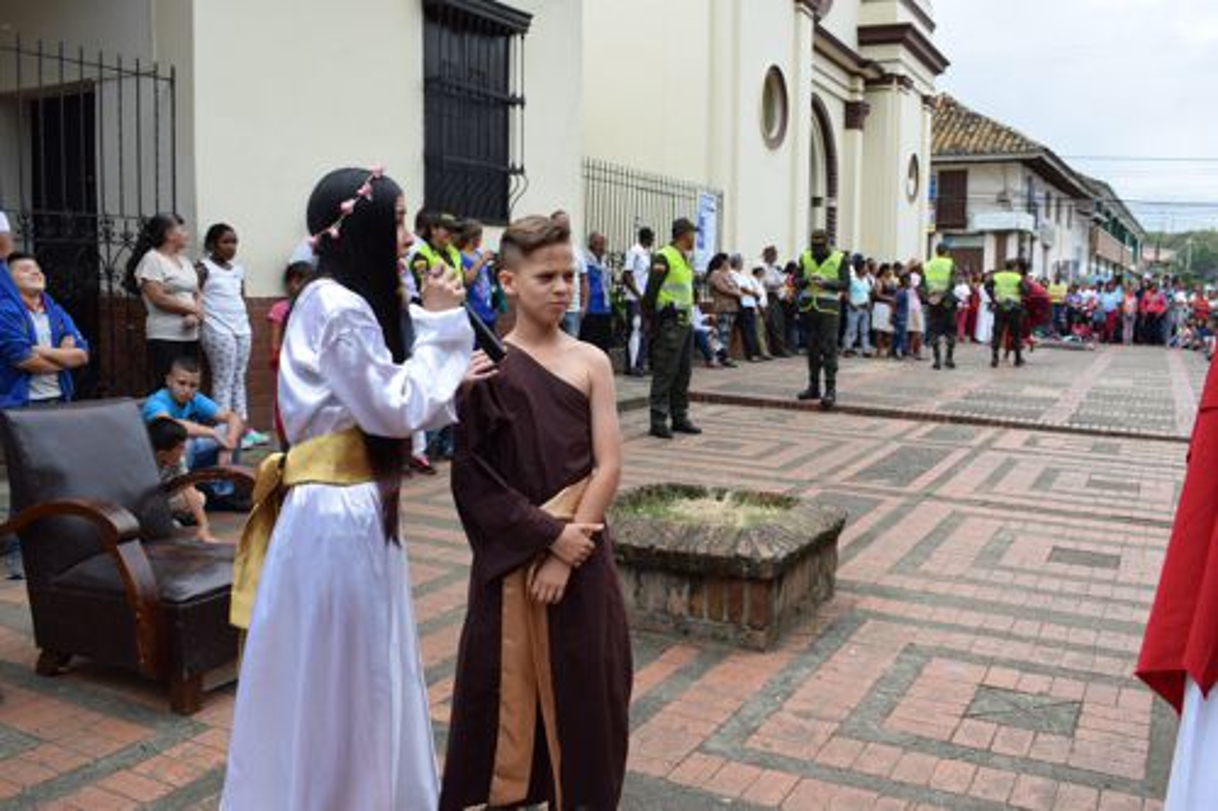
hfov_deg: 57.2
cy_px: 406
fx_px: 1116
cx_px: 609
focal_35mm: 33
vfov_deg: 39.9
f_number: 8
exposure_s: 1/250
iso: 200
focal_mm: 22
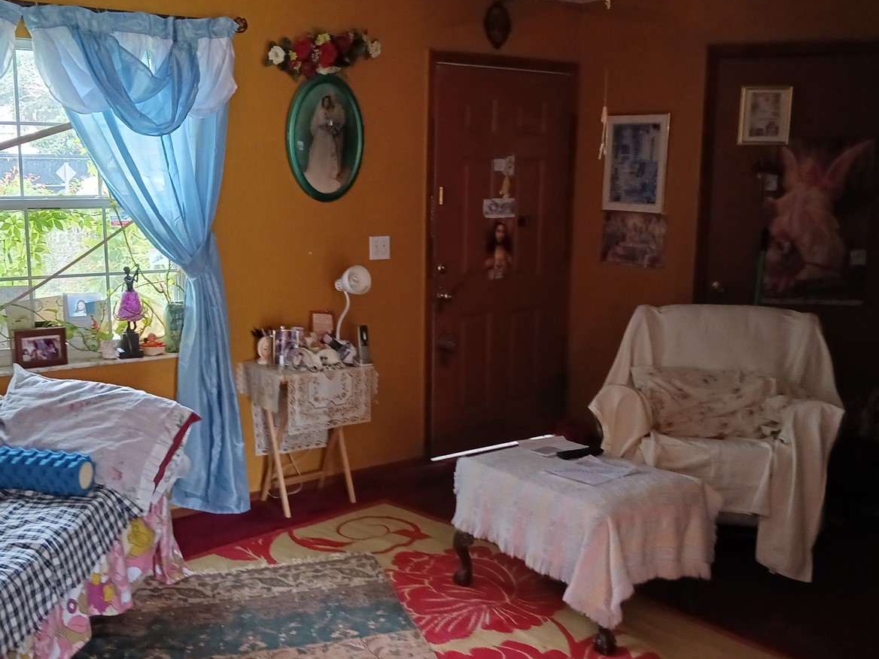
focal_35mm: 37
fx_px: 940
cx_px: 373
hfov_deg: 50.0
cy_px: 359
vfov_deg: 38.6
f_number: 1.8
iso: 250
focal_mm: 4
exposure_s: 1/30
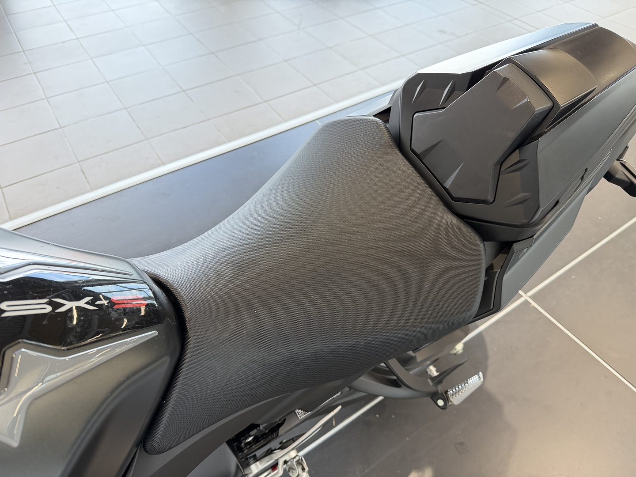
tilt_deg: -47.6
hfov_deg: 71.6
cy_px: 238
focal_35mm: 24
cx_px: 318
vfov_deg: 56.8
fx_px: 441
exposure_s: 1/126
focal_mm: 6.76
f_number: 1.78
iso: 200
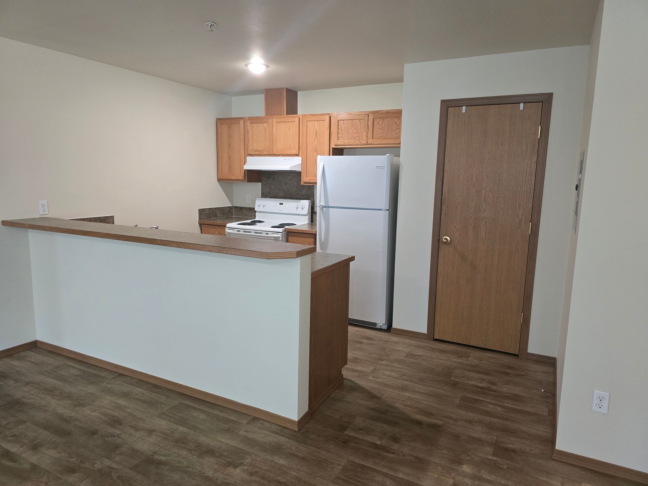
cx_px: 324
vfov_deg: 58.9
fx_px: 431
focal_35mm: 23
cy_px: 243
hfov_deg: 73.9
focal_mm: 6.3
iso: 800
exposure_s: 1/120
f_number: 1.7
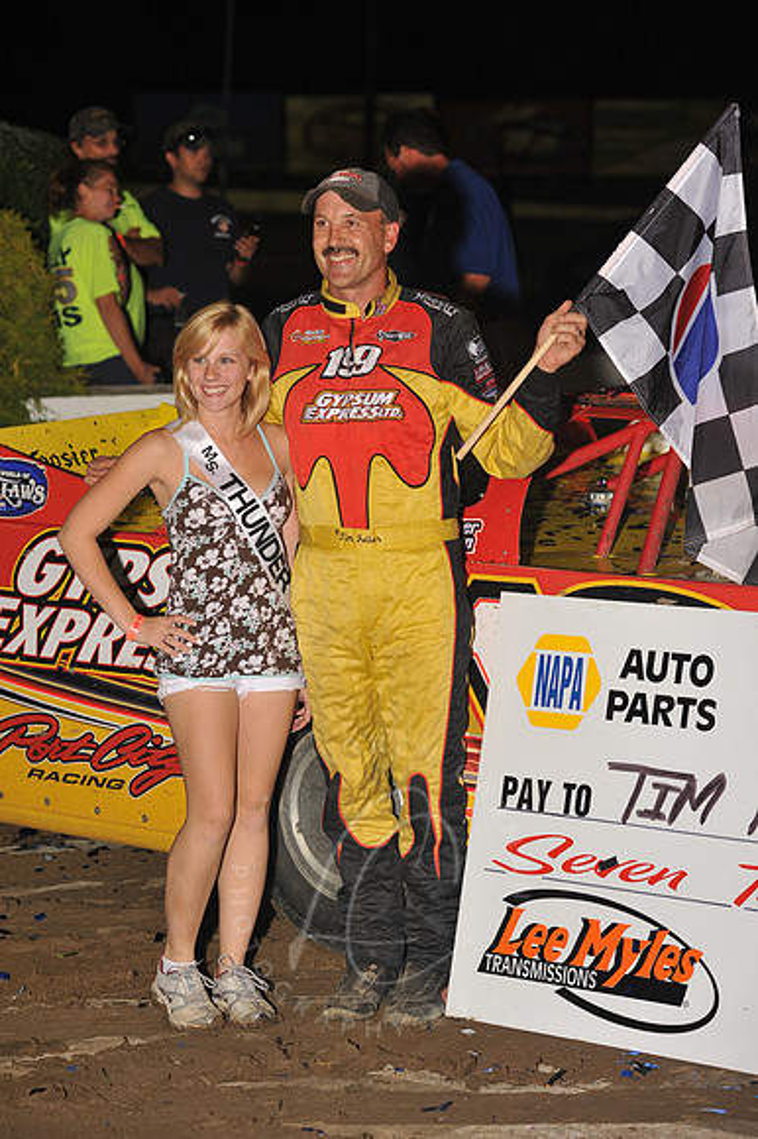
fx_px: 3794
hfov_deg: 11.4
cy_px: 570
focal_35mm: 120
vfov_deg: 17.1
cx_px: 379
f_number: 5.6
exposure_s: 1/250
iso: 640
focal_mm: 120
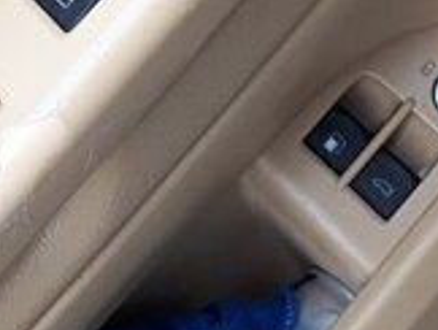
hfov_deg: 17.7
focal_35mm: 110
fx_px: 1394
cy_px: -329
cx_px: 105
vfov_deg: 12.0
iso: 50
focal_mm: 3.6
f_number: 1.9
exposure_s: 1/100
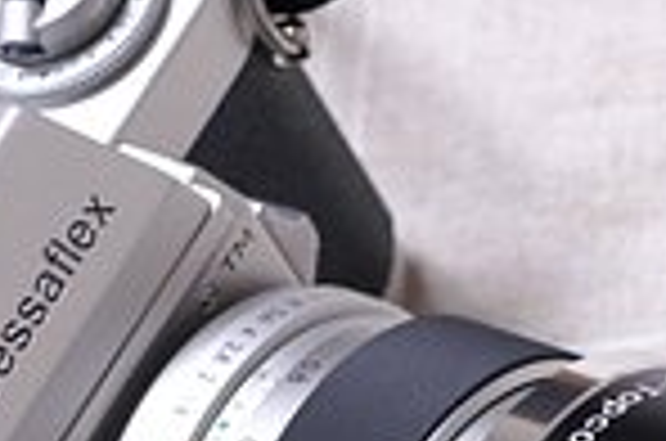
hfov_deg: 7.9
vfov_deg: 5.2
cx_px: 230
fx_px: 4800
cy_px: 536
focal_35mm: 260
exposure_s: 1/15
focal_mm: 50
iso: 800
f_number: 6.3
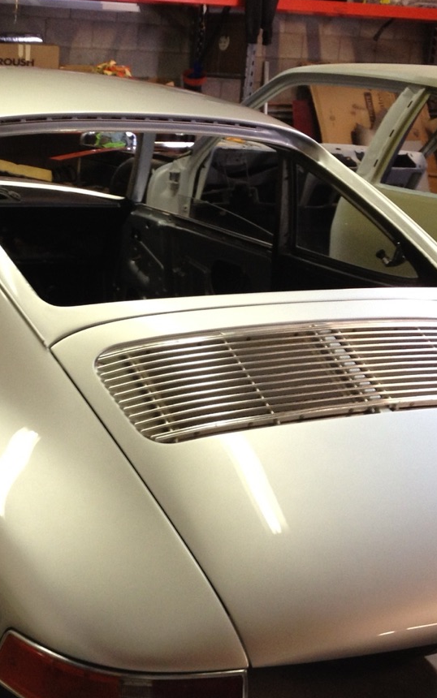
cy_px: 334
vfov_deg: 29.8
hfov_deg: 18.7
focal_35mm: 69
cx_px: 90
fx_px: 1314
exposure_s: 1/20
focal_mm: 4.28
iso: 100
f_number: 2.4
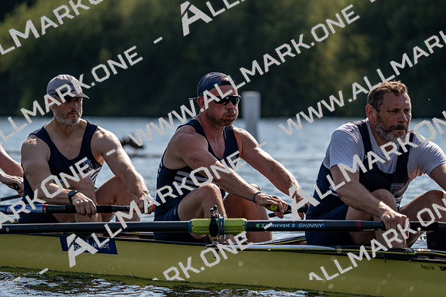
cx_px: 223
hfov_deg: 7.5
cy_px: 148
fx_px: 3408
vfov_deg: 5.0
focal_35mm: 275
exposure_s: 1/1600
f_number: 5.6
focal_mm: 275
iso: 200
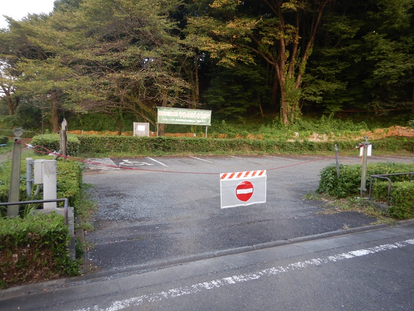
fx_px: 287
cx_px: 207
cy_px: 156
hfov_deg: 71.6
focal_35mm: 24
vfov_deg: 56.8
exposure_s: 1/50
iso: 125
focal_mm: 4.3
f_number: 2.8
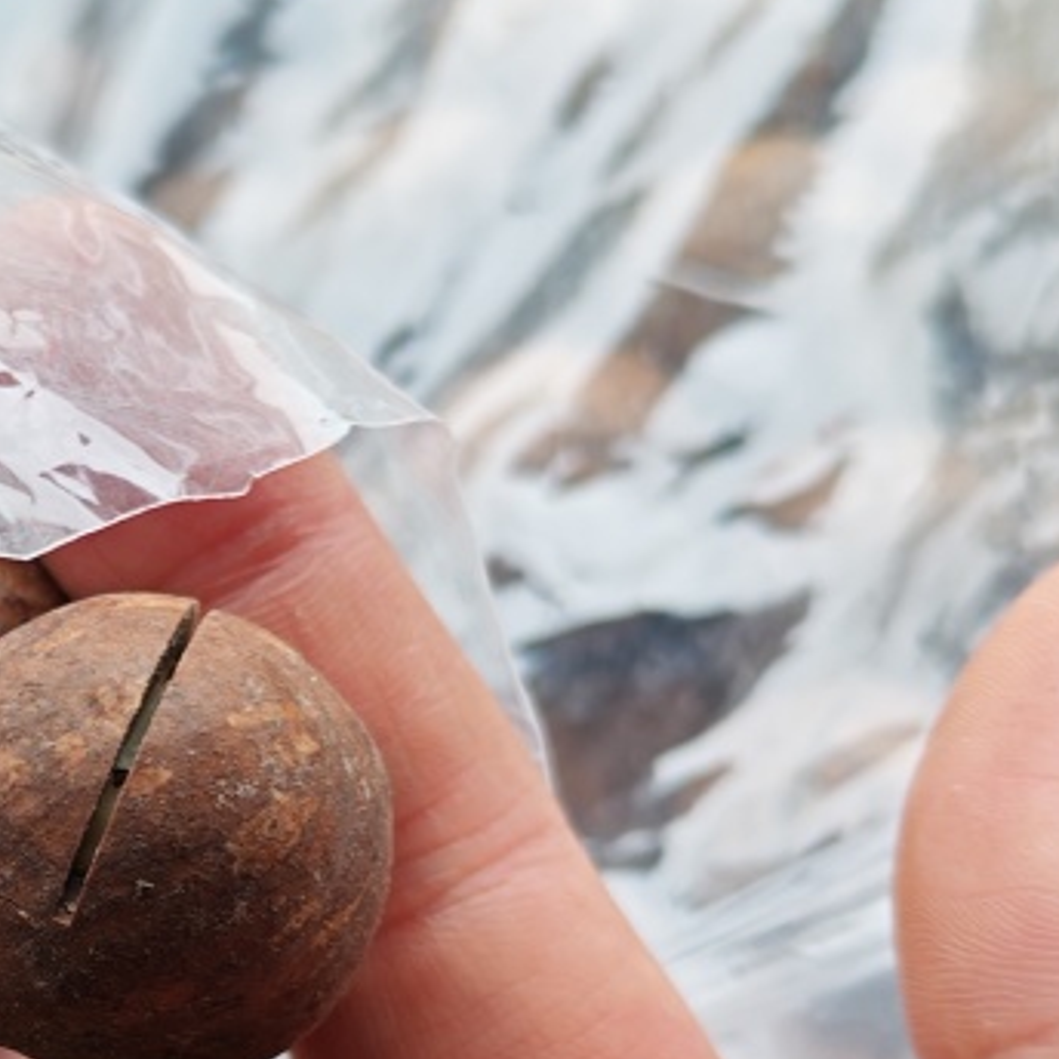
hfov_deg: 22.2
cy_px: 864
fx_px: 2561
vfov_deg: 23.0
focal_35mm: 74
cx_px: -80
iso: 160
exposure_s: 1/100
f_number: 1.9
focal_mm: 6.12
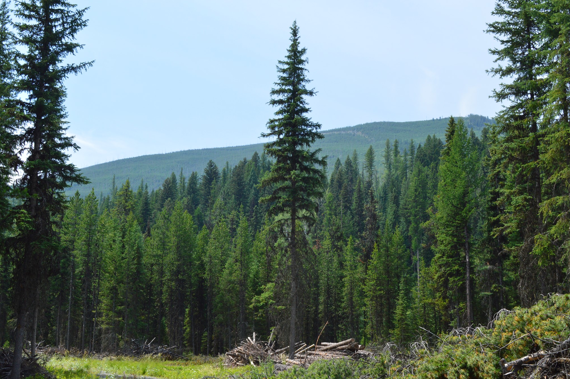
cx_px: 269
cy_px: 198
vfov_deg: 31.8
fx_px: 664
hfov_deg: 46.4
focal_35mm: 42
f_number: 10
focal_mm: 26
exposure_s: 1/250
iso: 400
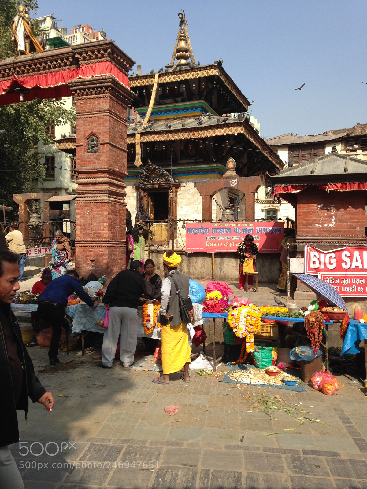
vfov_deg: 55.4
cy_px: 244
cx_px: 184
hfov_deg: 42.9
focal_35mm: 33
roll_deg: -1.6
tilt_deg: +2.5
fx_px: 466
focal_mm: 4.12
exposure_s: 1/935
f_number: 2.4
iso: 50
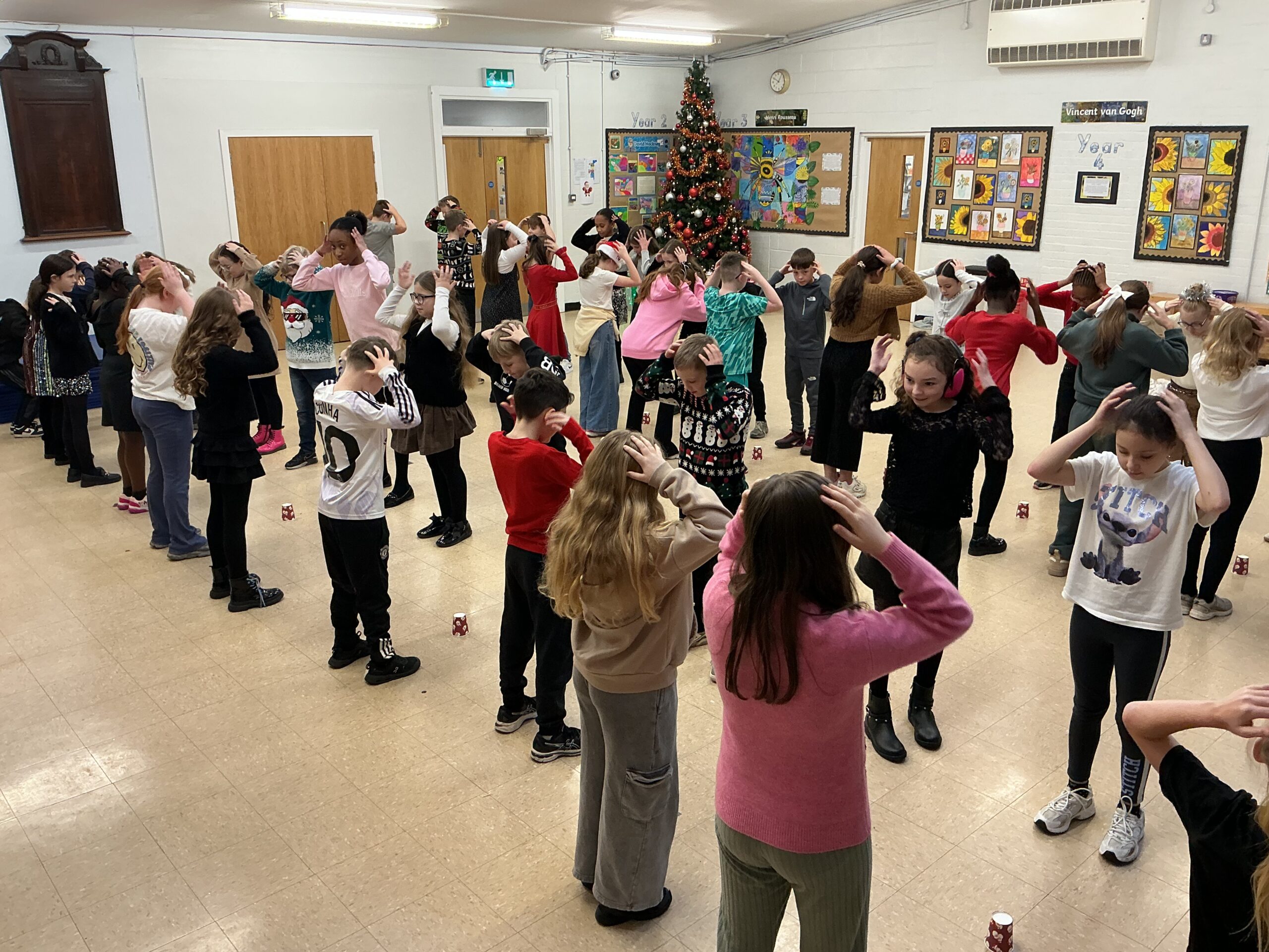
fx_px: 1063
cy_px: 476
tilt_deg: -18.4
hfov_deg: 61.7
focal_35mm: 29
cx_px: 634
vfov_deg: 48.2
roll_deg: -0.9
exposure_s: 1/50
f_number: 1.8
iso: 64
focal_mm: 3
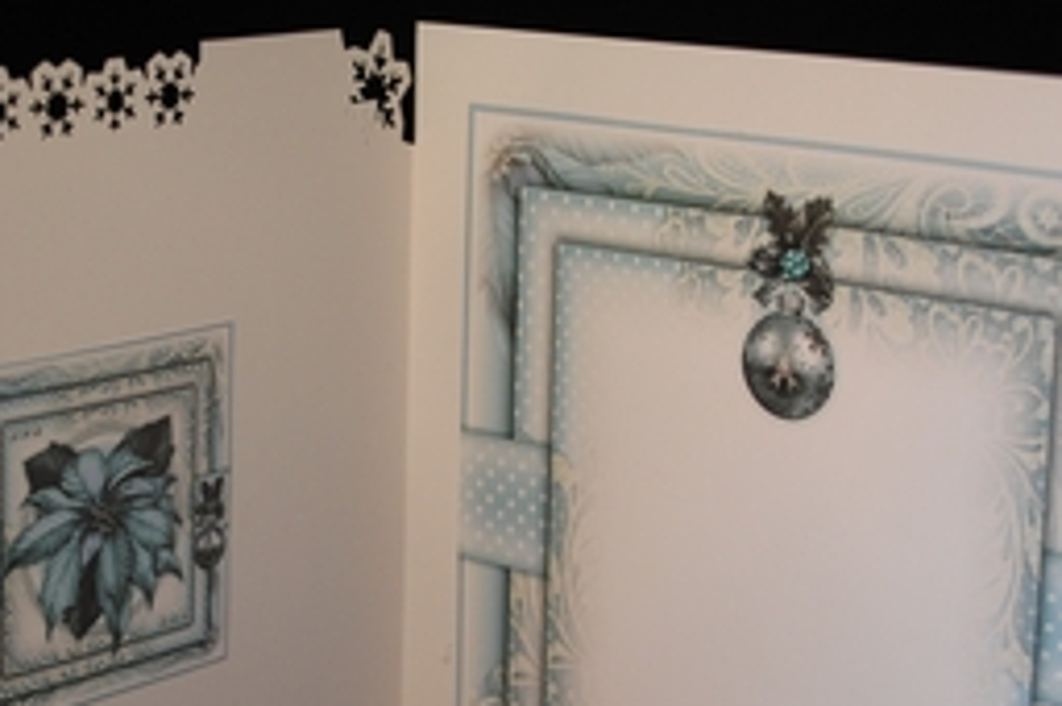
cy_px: 581
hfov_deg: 22.6
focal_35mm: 90
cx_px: 440
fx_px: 2652
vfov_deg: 15.0
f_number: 5
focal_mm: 34
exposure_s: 1/30
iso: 200
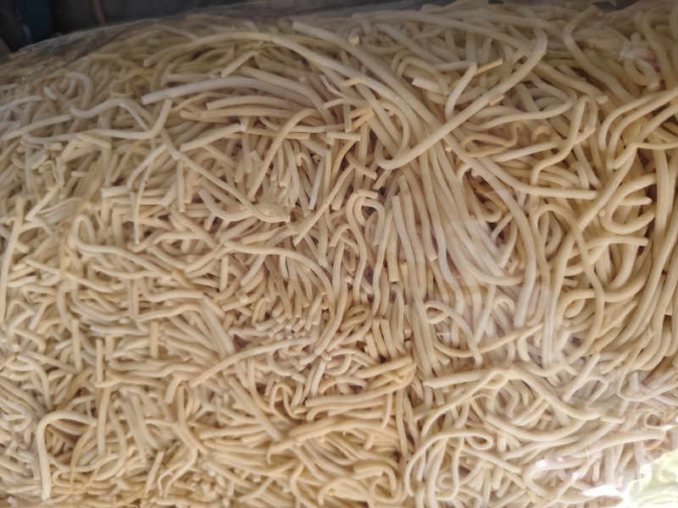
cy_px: 254
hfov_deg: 73.9
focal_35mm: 23
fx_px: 450
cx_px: 339
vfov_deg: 58.9
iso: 718
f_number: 1.88
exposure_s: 1/100
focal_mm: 5.56
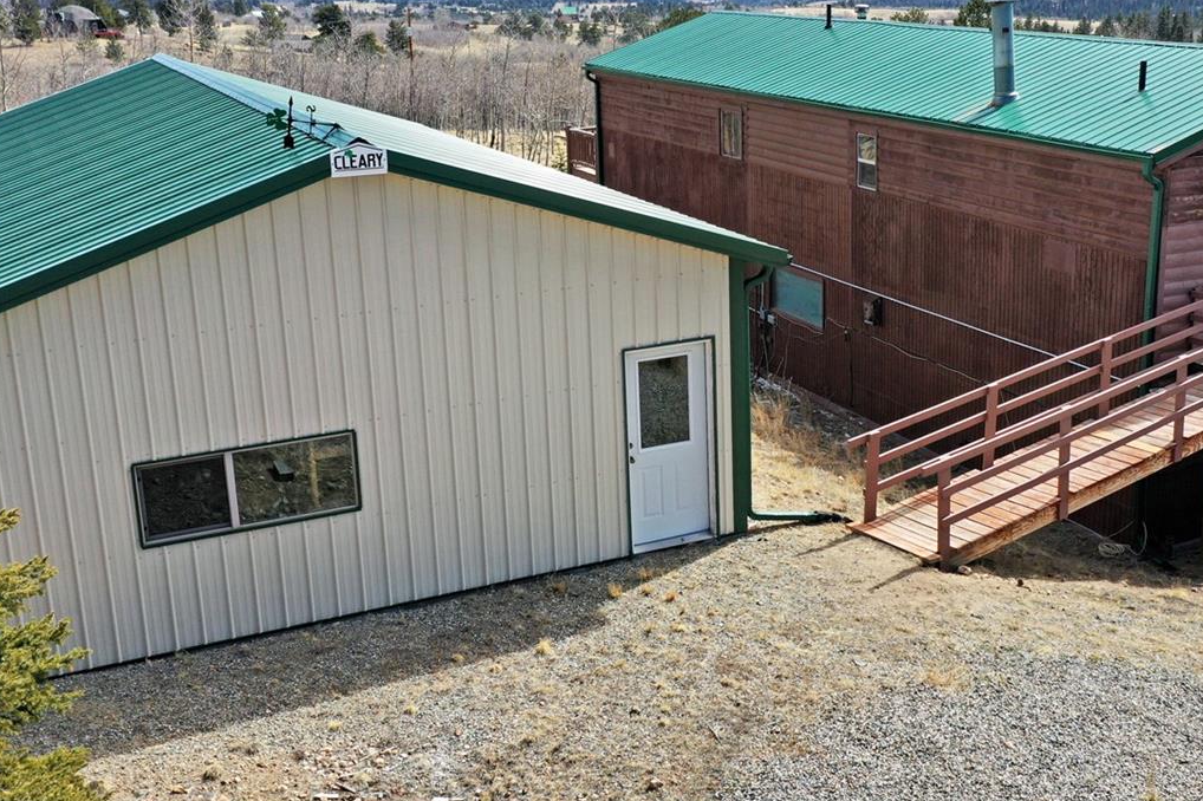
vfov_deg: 30.5
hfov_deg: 44.2
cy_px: 363
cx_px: 740
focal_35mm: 44
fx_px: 1470
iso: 100
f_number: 5.6
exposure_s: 1/500
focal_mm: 10.26
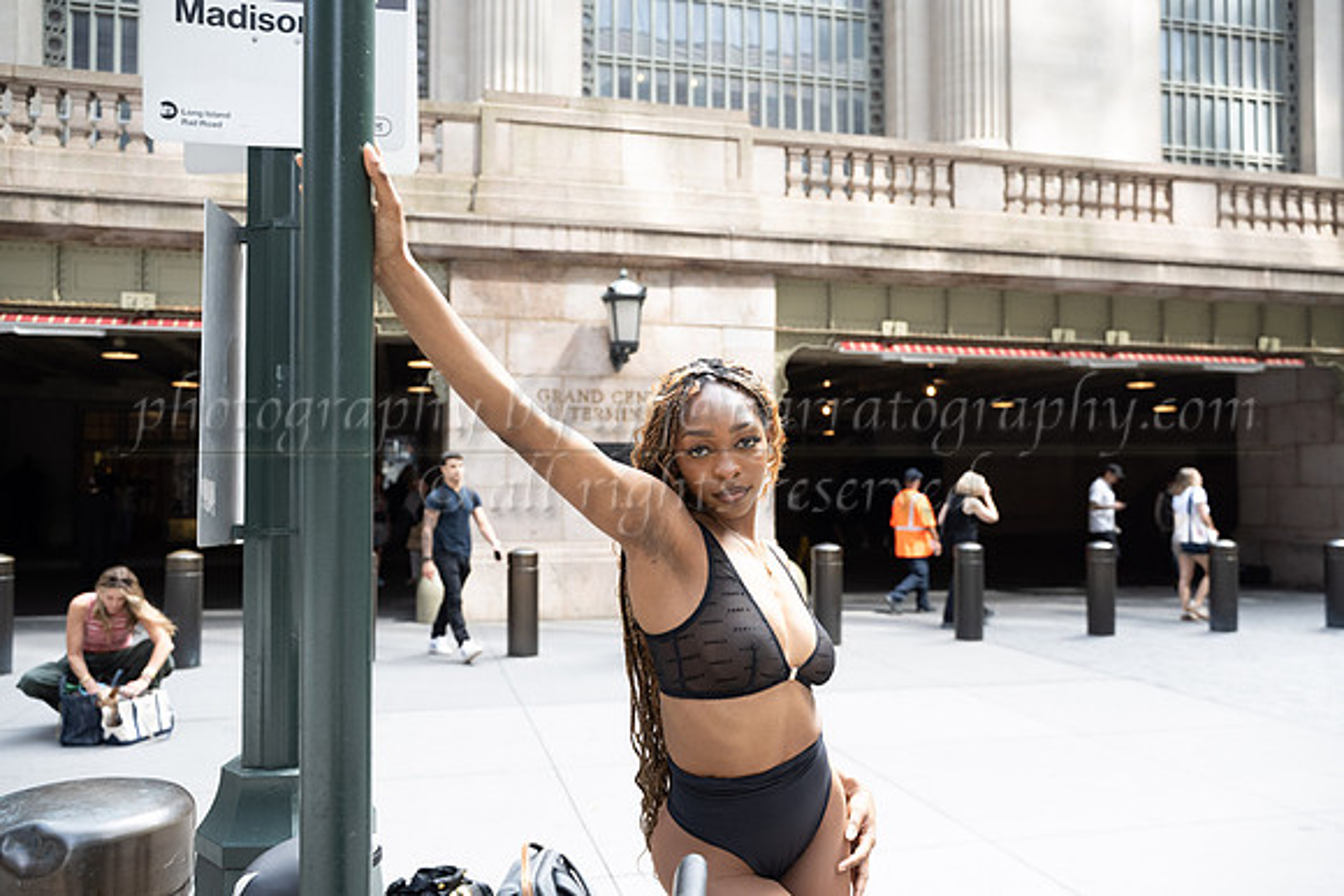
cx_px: 672
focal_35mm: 28
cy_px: 448
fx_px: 1046
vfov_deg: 46.4
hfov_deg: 65.5
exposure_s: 1/500
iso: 800
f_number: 3.5
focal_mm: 28
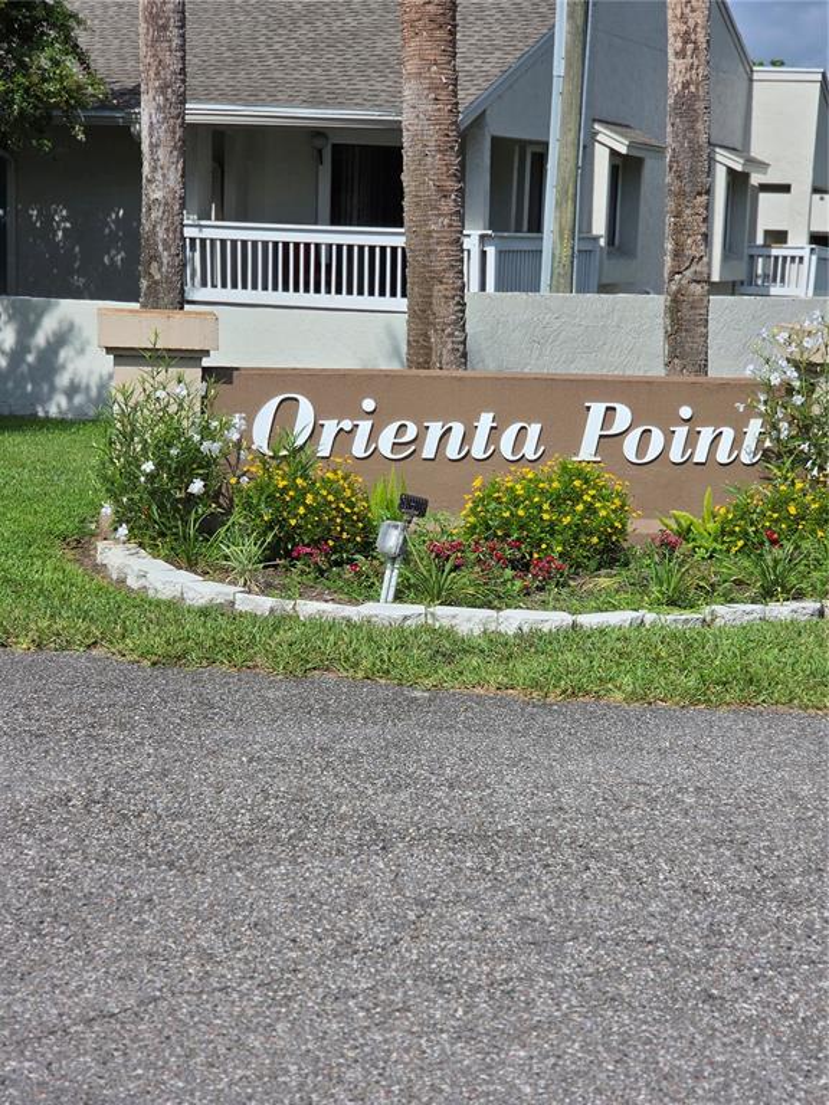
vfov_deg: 28.2
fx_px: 2203
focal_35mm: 69
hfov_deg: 21.3
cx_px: 414
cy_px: 552
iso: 25
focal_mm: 7
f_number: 2.4
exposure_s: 1/1723
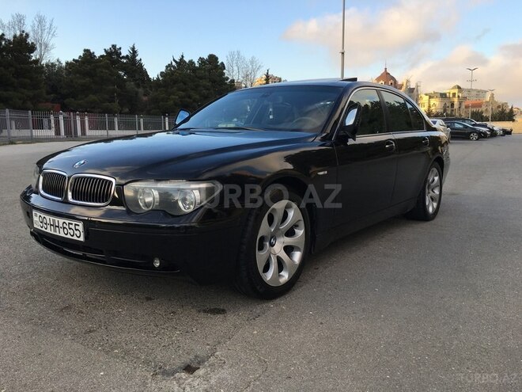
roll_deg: +0.4
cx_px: 261
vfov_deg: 48.2
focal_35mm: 29
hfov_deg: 61.7
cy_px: 196
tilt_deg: -7.7
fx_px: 437
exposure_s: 1/300
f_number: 2.2
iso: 25
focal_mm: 4.15
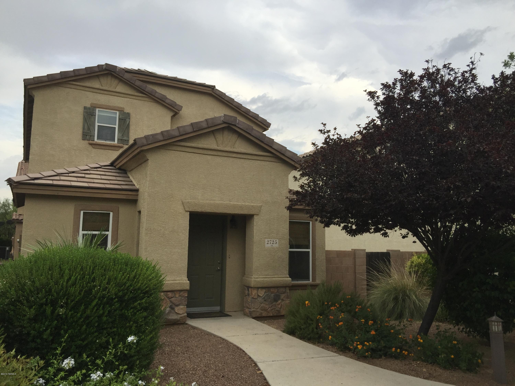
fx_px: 431
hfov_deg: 61.7
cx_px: 258
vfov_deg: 48.2
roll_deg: +0.3
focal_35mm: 29
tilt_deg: +6.7
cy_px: 193
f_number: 2.2
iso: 32
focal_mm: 4.15
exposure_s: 1/842
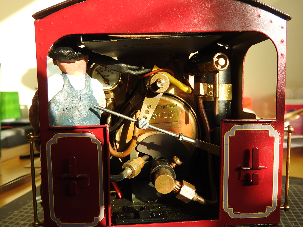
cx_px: 152
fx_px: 263
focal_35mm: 30
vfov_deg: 46.8
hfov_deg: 60.0
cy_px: 114
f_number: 3.5
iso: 100
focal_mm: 5.4
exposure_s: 1/250
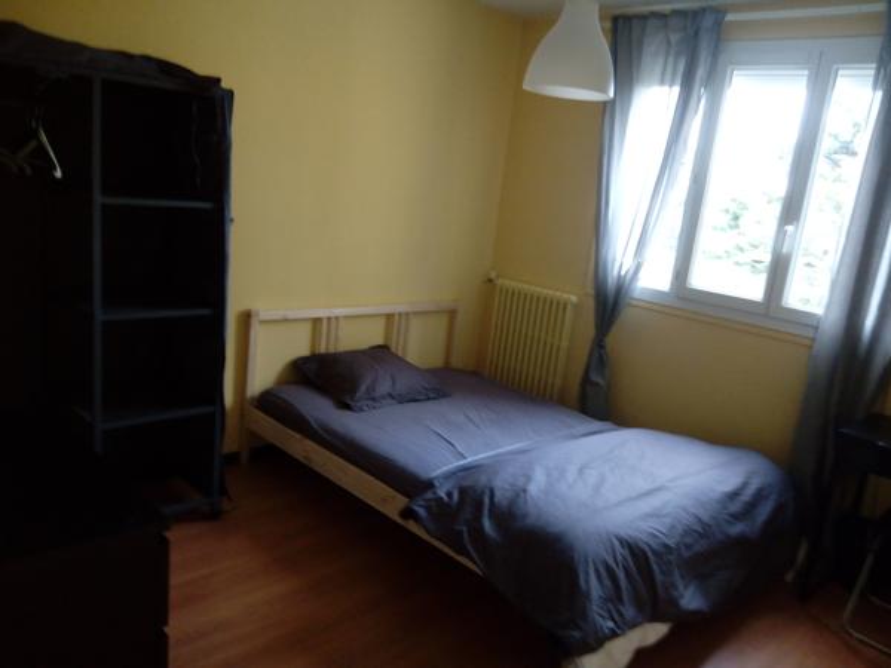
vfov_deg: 51.4
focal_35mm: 27
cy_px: 334
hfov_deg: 65.3
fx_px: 695
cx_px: 446
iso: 370
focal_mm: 3.5
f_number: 2
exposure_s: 1/20
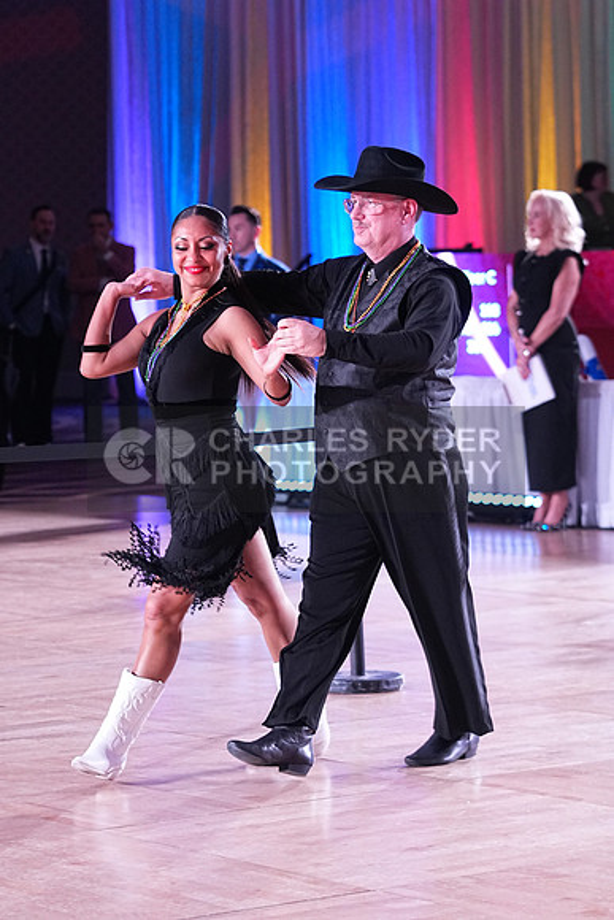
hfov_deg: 9.5
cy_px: 460
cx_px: 307
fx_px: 3682
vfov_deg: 14.2
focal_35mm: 144
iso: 2500
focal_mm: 96
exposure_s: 1/250
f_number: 4
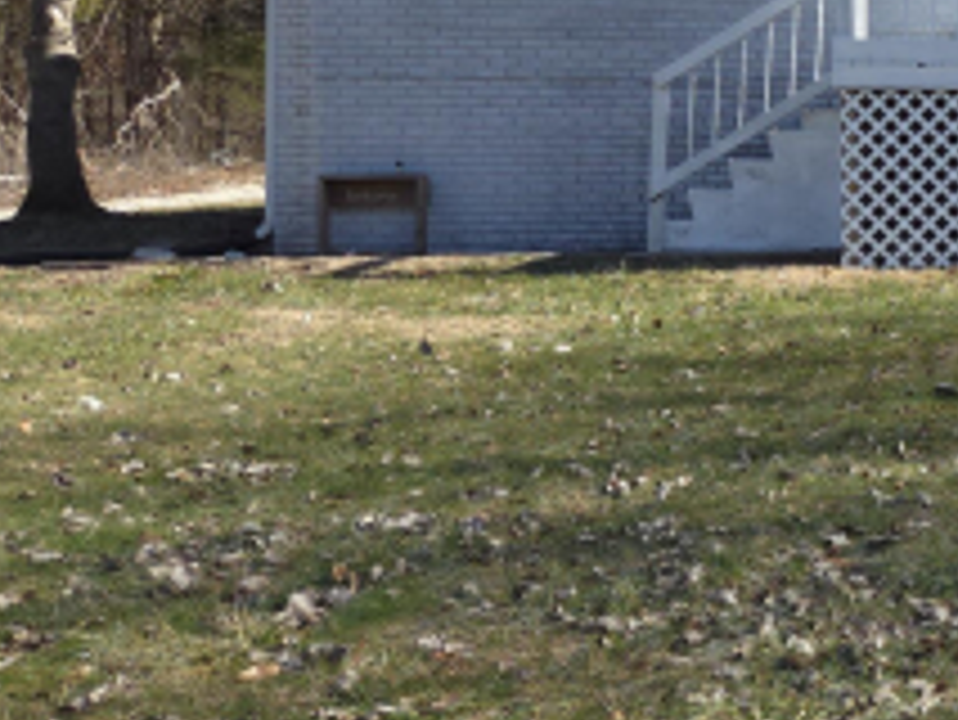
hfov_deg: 23.2
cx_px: 1320
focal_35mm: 72
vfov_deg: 20.4
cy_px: 252
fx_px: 1994
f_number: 1.8
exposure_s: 1/980
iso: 50
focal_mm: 5.4
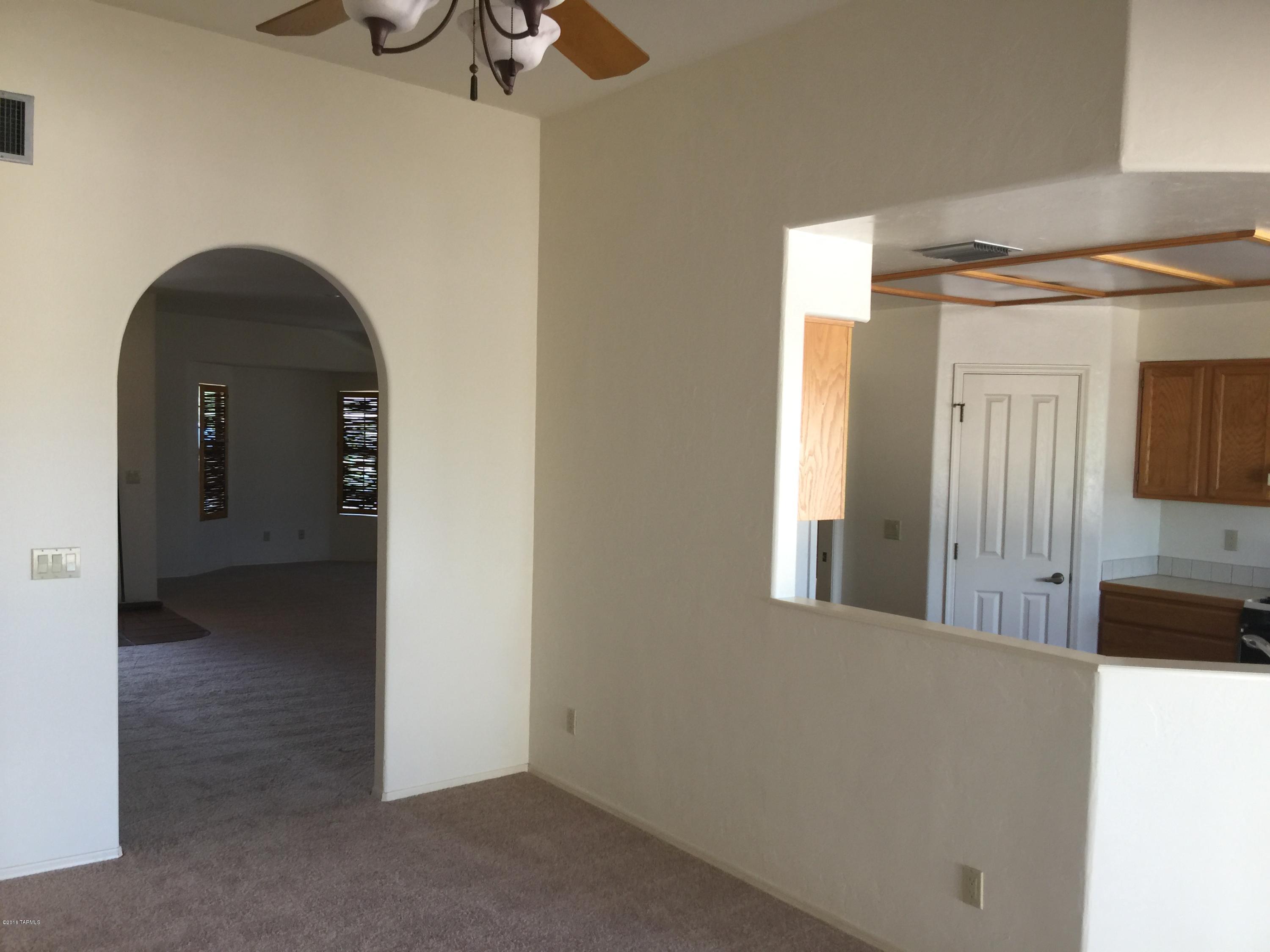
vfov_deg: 48.2
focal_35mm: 29
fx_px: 1064
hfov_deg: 61.7
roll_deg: -1.0
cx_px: 635
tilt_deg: -0.7
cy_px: 476
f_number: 2.2
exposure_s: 1/15
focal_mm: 4.15
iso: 32
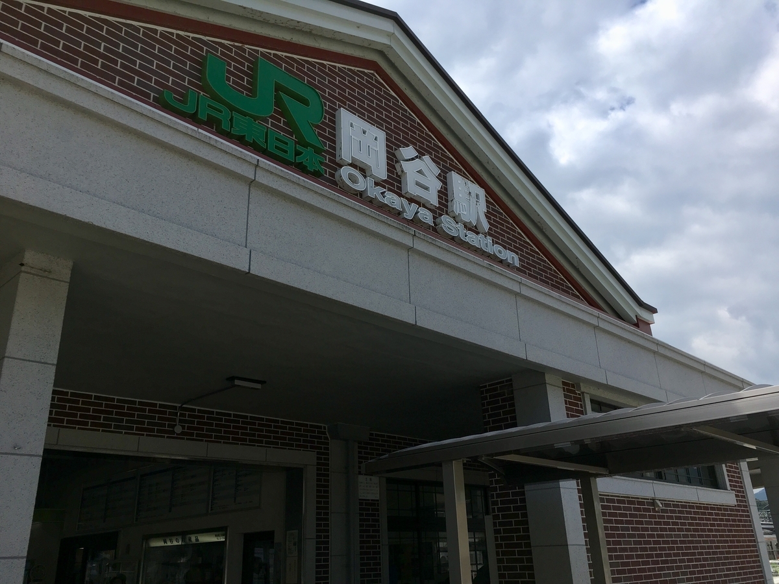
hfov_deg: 61.7
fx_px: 653
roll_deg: +3.4
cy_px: 292
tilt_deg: +22.2
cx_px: 390
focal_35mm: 29
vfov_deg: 48.2
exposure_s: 1/1637
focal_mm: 4.15
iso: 25
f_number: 2.2
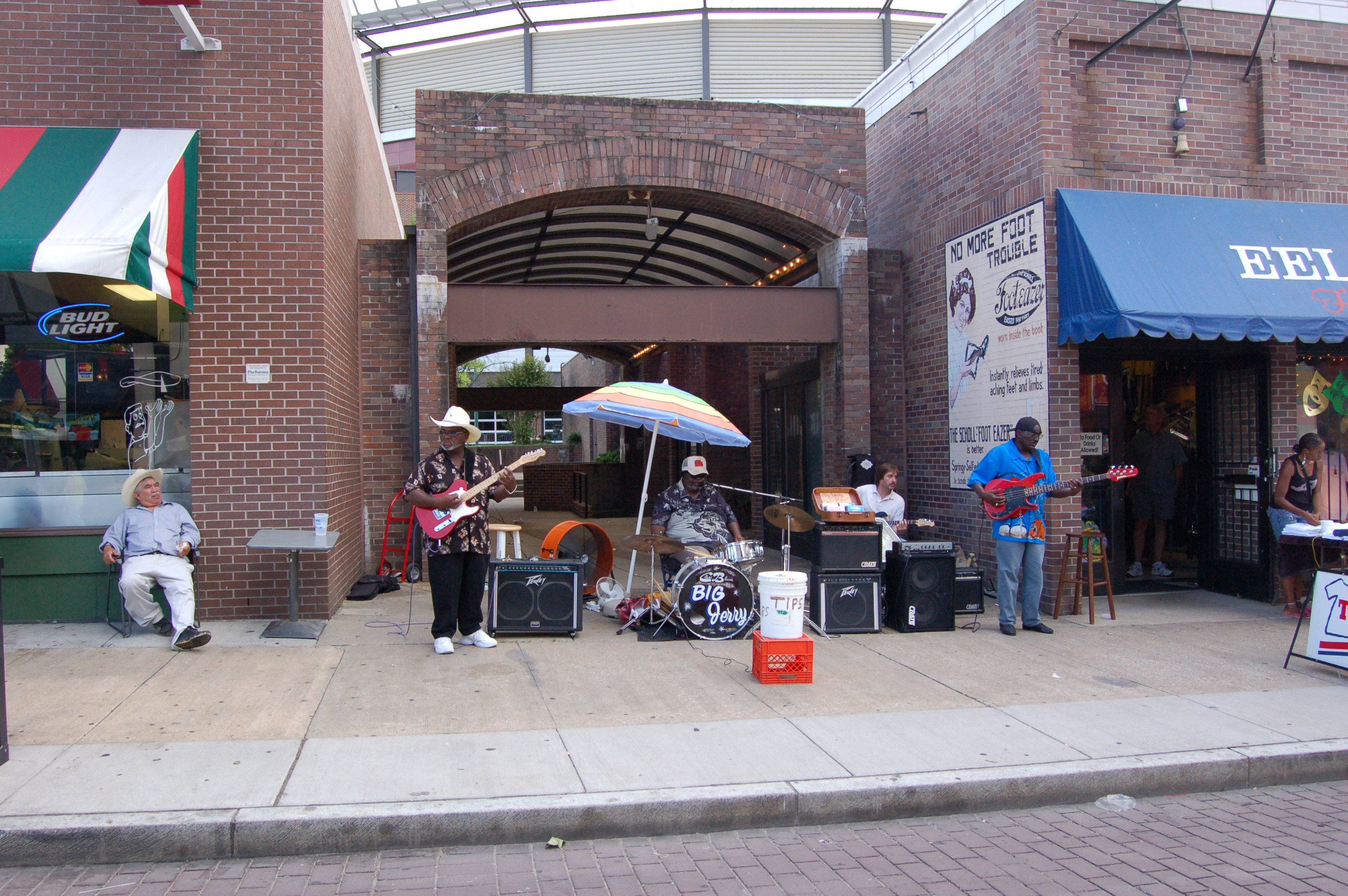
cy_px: 448
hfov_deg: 67.4
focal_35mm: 27
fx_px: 1010
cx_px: 674
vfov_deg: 47.8
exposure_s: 1/200
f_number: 7.1
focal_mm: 18
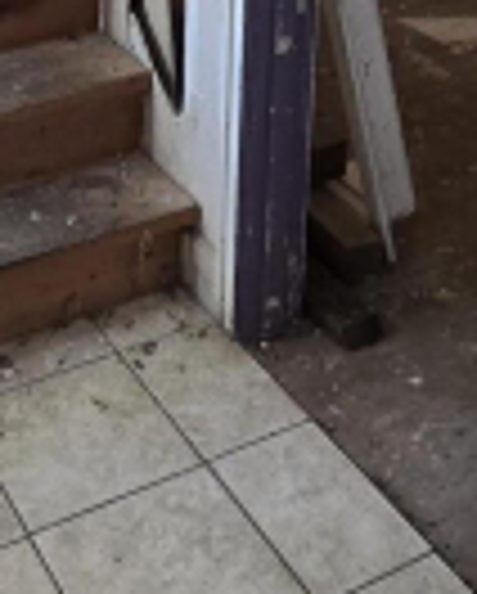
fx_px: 1127
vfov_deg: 25.6
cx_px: 135
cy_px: -169
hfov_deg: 23.7
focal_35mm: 64
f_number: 2.2
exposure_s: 1/60
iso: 200
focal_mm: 2.2
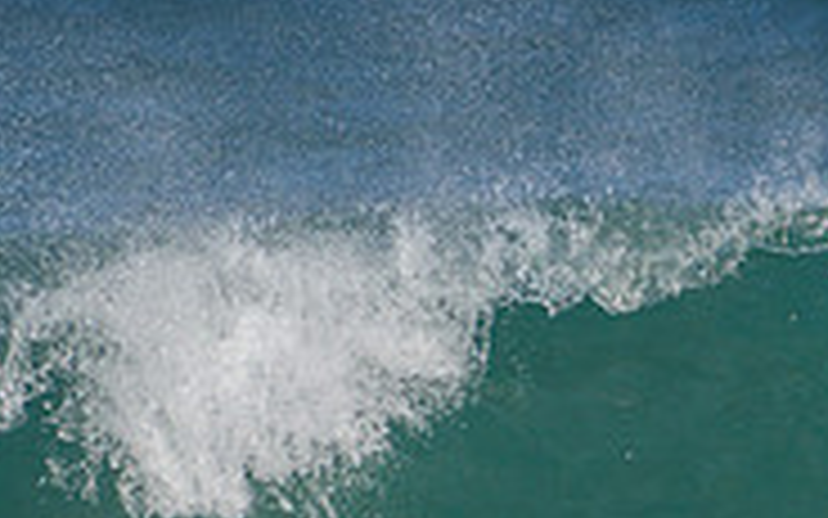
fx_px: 44432
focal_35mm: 1969
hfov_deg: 1.1
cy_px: 503
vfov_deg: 0.7
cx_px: 1244
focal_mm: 500
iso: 160
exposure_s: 1/2000
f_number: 5.6
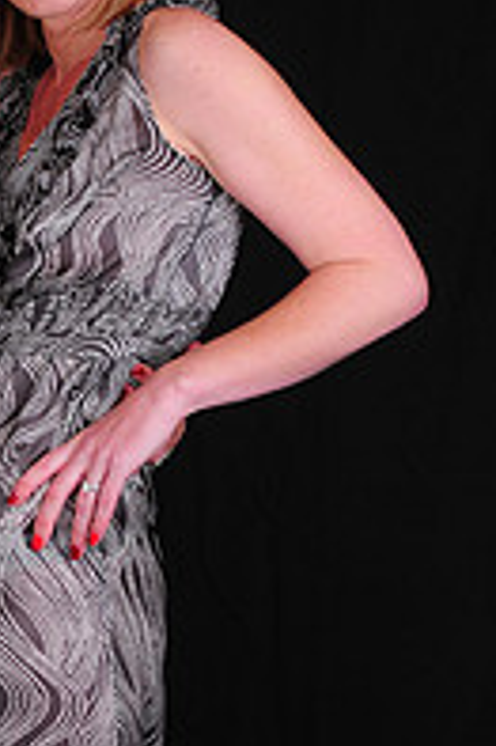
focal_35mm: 99
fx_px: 2052
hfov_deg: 13.5
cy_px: 386
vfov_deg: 20.6
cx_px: -32
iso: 200
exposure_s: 1/125
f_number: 8
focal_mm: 29
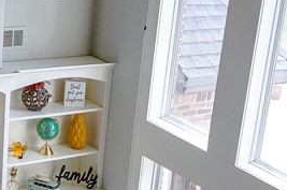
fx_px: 875
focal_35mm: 110
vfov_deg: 11.7
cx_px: 251
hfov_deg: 18.4
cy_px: 315
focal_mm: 18
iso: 400
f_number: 7.1
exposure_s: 1/50
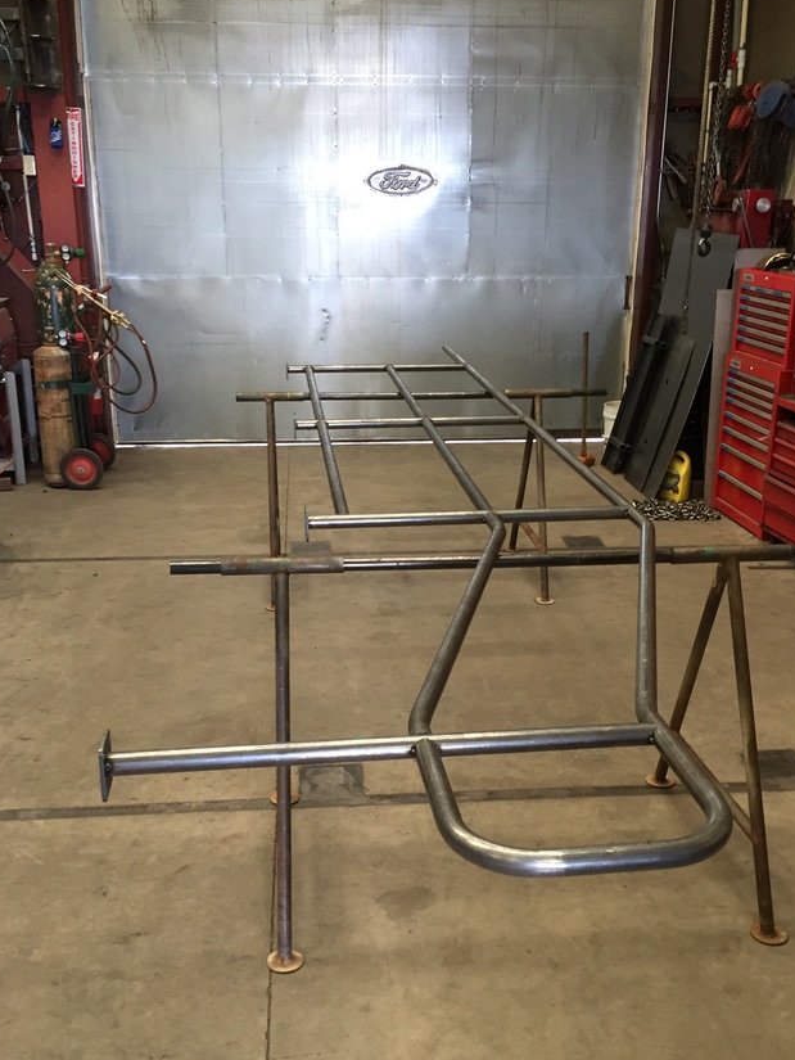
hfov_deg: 39.7
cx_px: 390
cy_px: 567
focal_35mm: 36
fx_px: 1102
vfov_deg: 51.3
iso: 100
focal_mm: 4.15
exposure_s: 1/30
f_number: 2.2
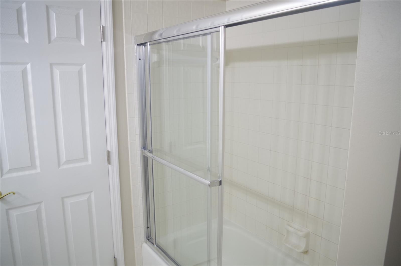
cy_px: 133
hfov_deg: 67.5
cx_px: 200
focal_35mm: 27
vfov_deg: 47.7
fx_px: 300
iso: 400
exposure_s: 1/50
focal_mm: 18
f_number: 3.5
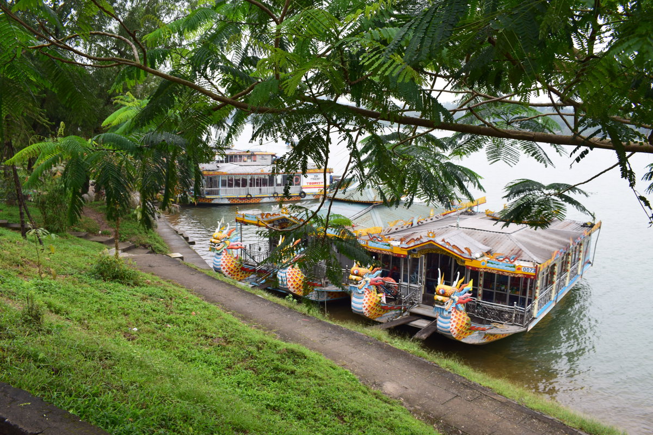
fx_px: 544
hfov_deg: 61.9
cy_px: 218
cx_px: 326
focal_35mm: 30
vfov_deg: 43.6
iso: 400
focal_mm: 20
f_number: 8
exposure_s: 1/50
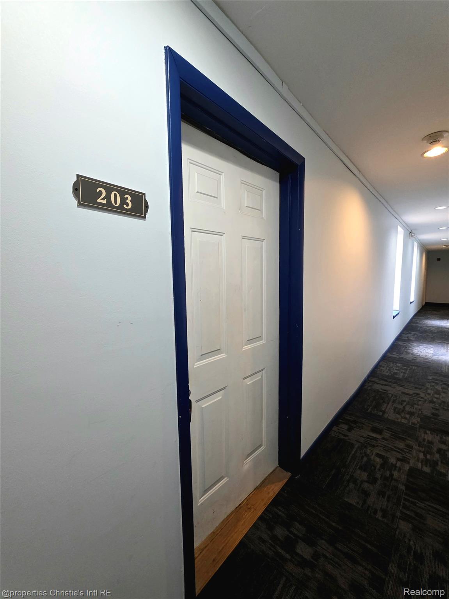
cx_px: 224
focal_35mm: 13
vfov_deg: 106.2
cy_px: 300
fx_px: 225
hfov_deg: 89.9
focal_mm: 2.2
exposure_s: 1/60.2
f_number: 1.9
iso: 500
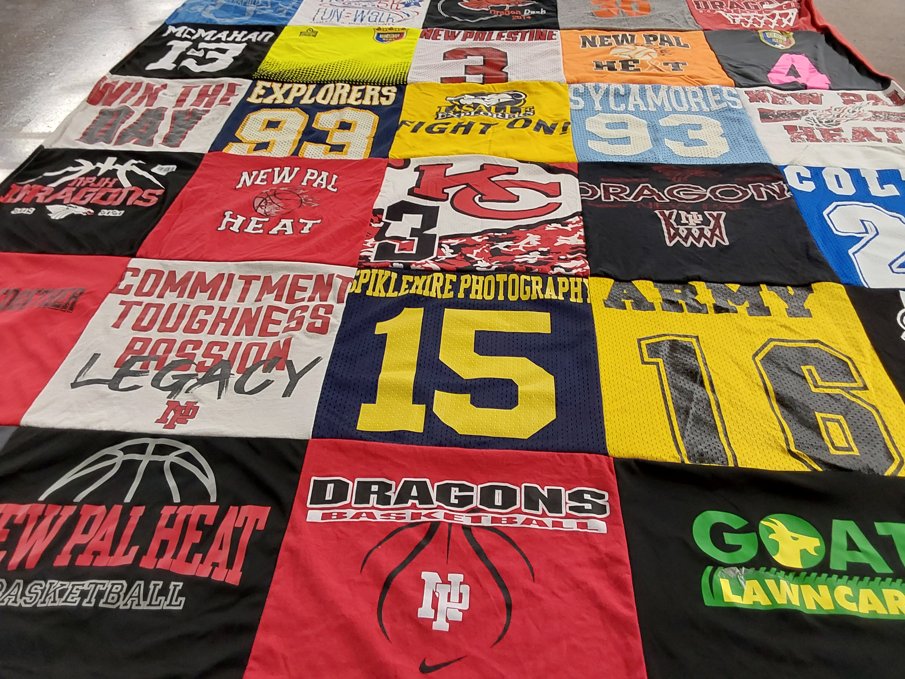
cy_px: 340
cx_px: 452
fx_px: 732
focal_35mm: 28
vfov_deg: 49.7
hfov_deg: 63.4
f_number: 1.9
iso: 100
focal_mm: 2.91
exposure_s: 1/50
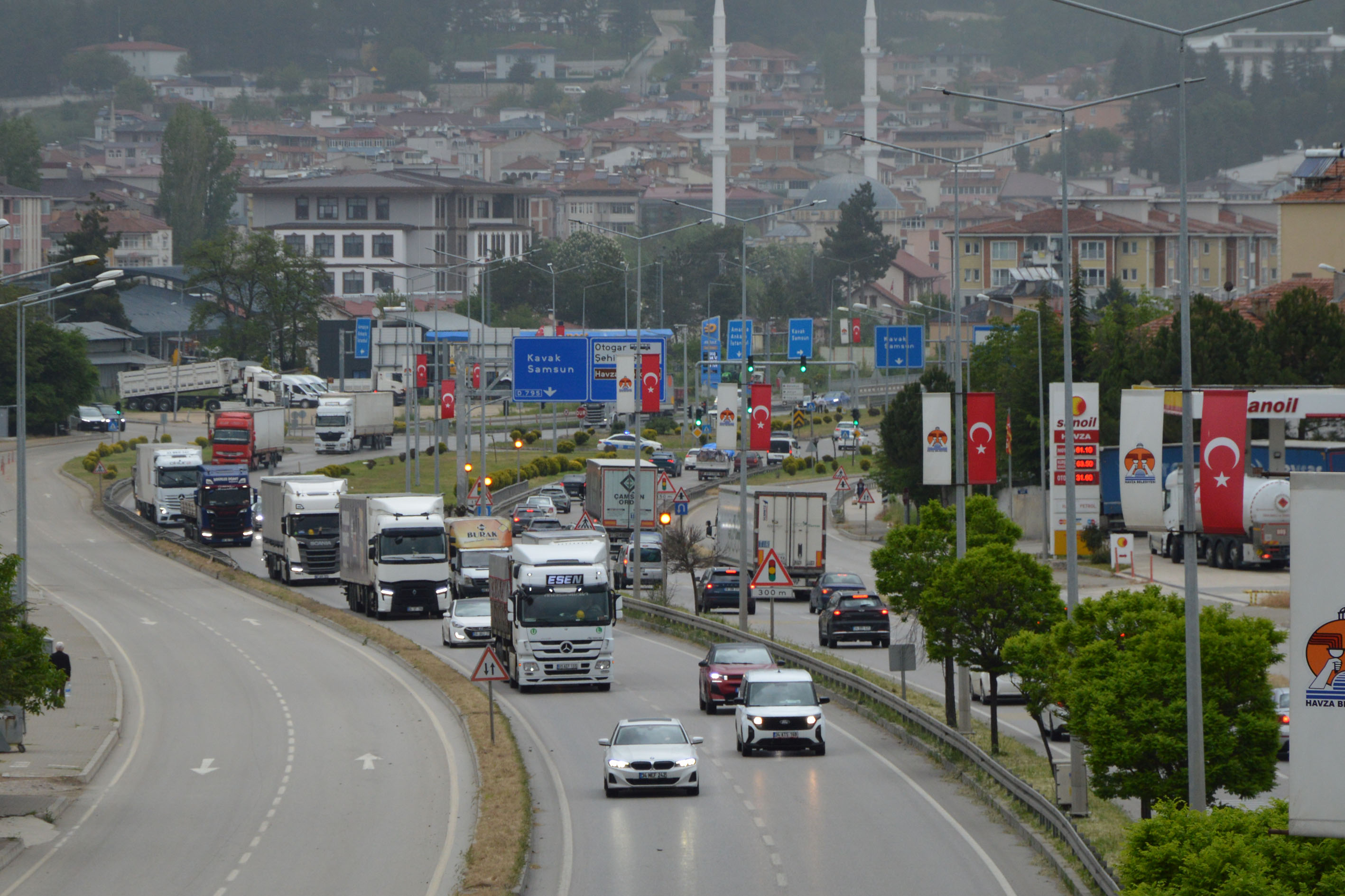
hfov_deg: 13.0
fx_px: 5884
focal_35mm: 158
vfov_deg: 8.7
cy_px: 448
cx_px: 672
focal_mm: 105
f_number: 5.6
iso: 400
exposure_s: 1/400
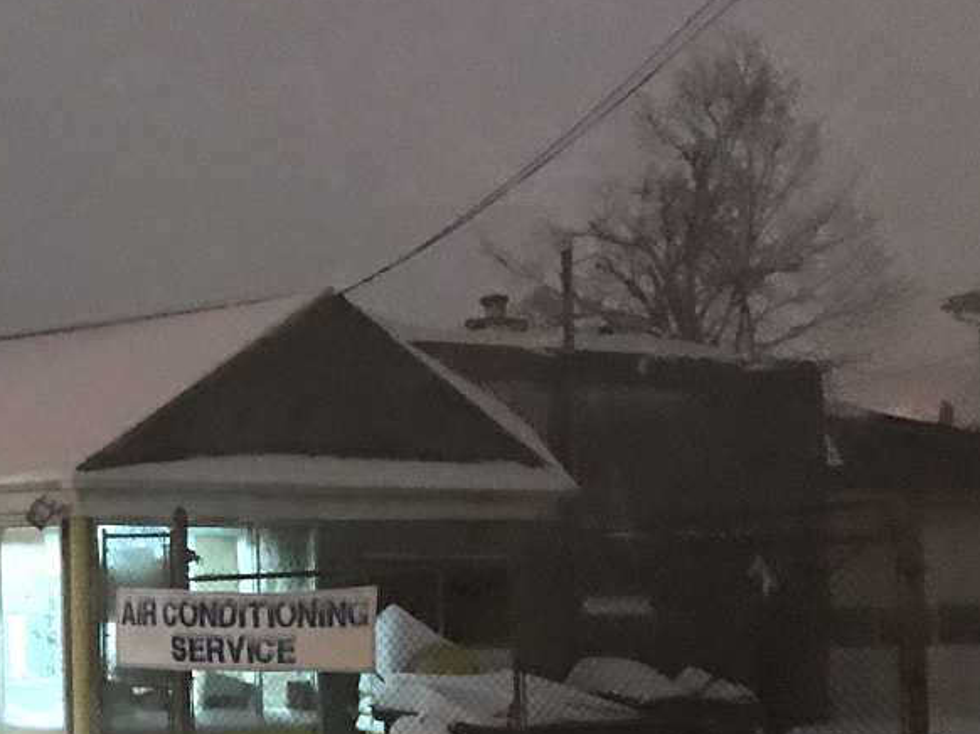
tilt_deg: +1.5
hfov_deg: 22.7
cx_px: -288
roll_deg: +1.4
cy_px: 447
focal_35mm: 77
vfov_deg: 19.1
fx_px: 2179
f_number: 1.8
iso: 100
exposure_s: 1/5
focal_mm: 3.99
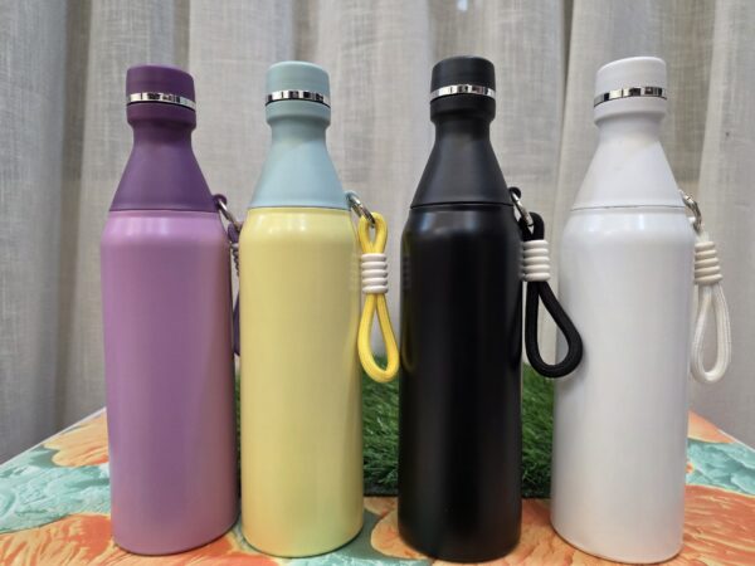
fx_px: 502
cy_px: 283
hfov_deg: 73.9
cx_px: 378
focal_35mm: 23
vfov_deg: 58.9
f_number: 1.7
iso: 250
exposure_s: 1/100
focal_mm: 6.25
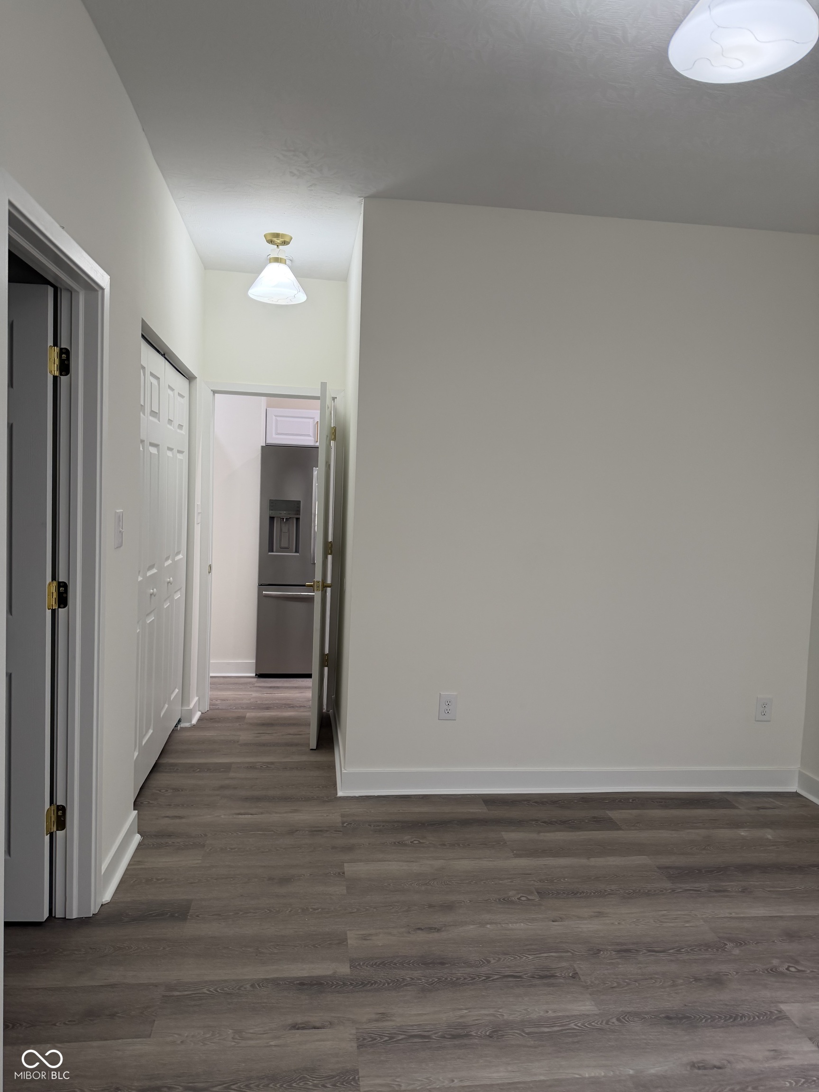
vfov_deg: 71.6
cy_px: 546
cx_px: 410
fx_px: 757
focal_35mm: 24
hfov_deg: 56.8
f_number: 1.78
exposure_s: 1/120
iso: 160
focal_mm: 6.76
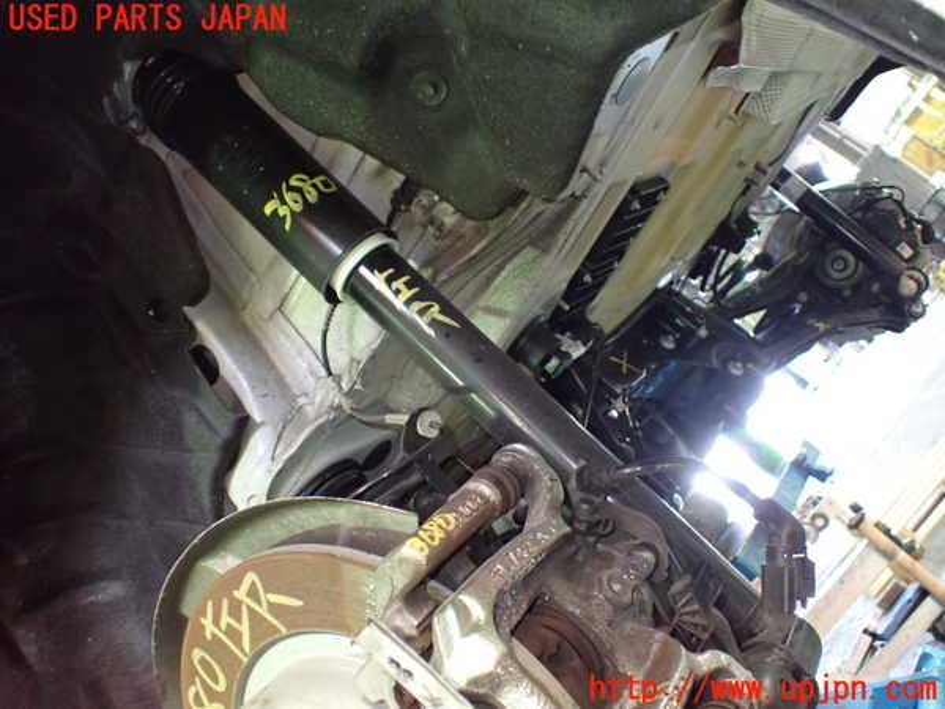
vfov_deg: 46.8
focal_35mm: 30
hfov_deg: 60.0
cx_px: 472
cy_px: 354
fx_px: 819
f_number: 2.3
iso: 1000
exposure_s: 1/30
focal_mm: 5.4
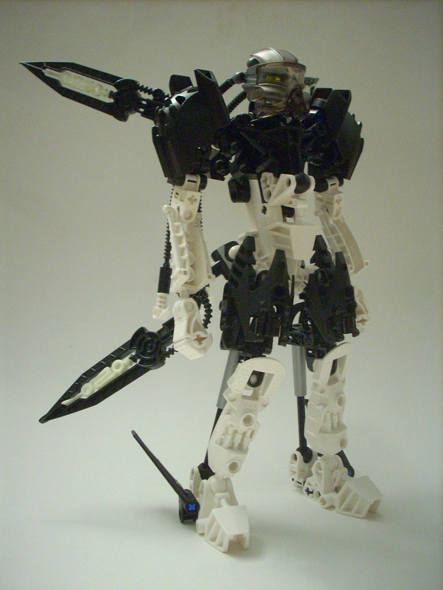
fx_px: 631
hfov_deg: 38.7
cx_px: 222
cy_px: 295
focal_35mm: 37
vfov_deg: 50.1
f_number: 2.8
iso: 455
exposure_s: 1/4
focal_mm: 6.2
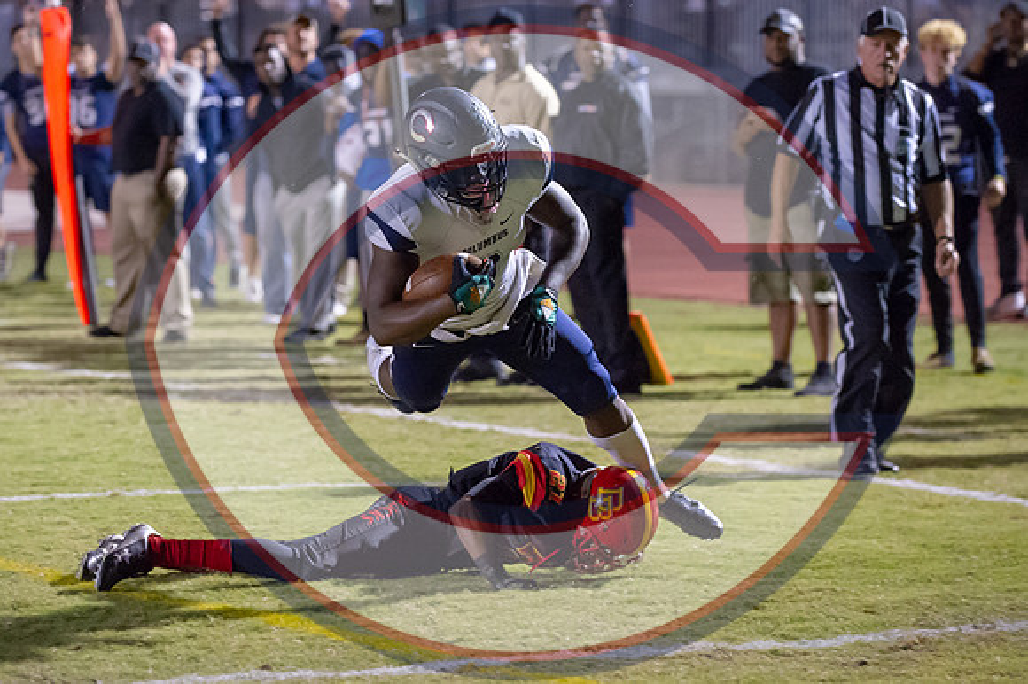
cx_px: 439
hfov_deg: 12.7
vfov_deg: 8.5
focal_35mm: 162
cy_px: 322
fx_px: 4623
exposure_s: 1/800
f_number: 2.8
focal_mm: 120
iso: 5000
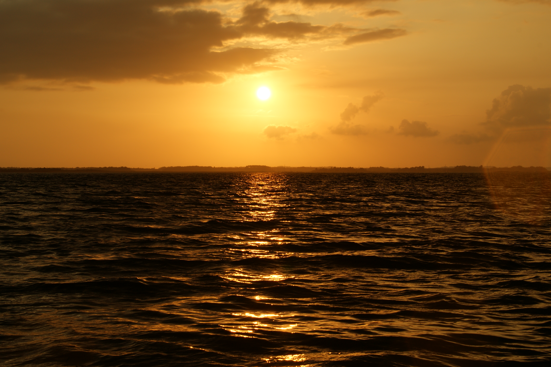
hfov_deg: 24.6
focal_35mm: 82
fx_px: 1262
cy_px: 184
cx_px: 276
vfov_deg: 16.5
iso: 100
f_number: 10
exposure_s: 1/160
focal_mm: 55
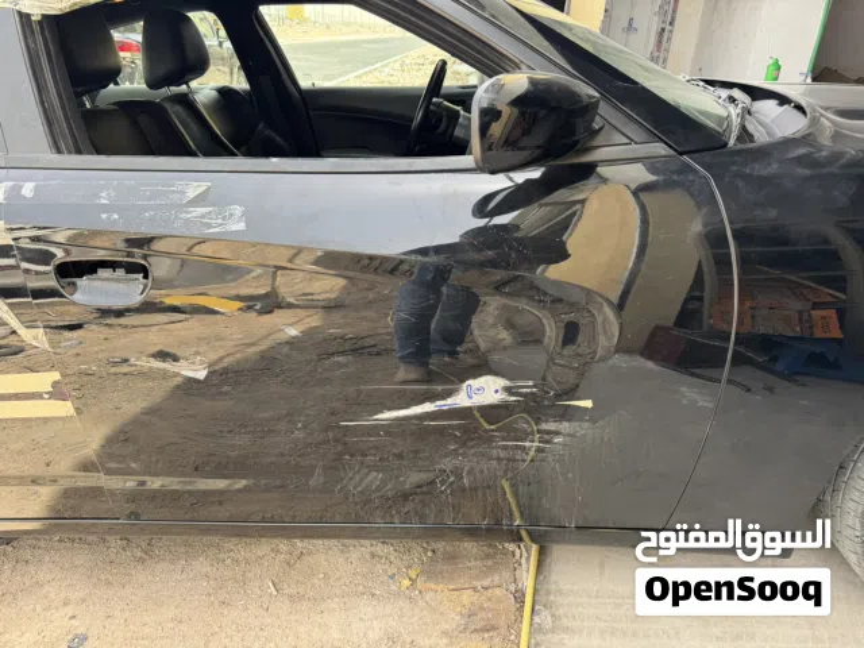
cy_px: 324
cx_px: 432
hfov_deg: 71.6
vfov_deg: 56.8
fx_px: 599
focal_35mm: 24
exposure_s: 1/331
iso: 80
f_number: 1.78
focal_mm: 6.76
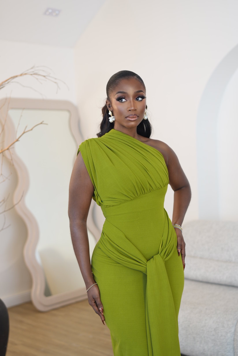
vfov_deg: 37.8
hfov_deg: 25.8
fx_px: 520
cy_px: 178
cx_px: 119
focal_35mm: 52
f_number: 1.8
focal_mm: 35
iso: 125
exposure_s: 1/60
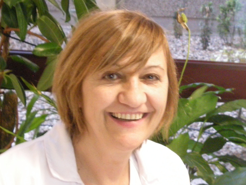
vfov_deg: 38.7
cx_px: 123
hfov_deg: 50.1
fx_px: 263
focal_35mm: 37
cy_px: 92
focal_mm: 7.9
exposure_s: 1/14.1
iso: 400
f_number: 2.8
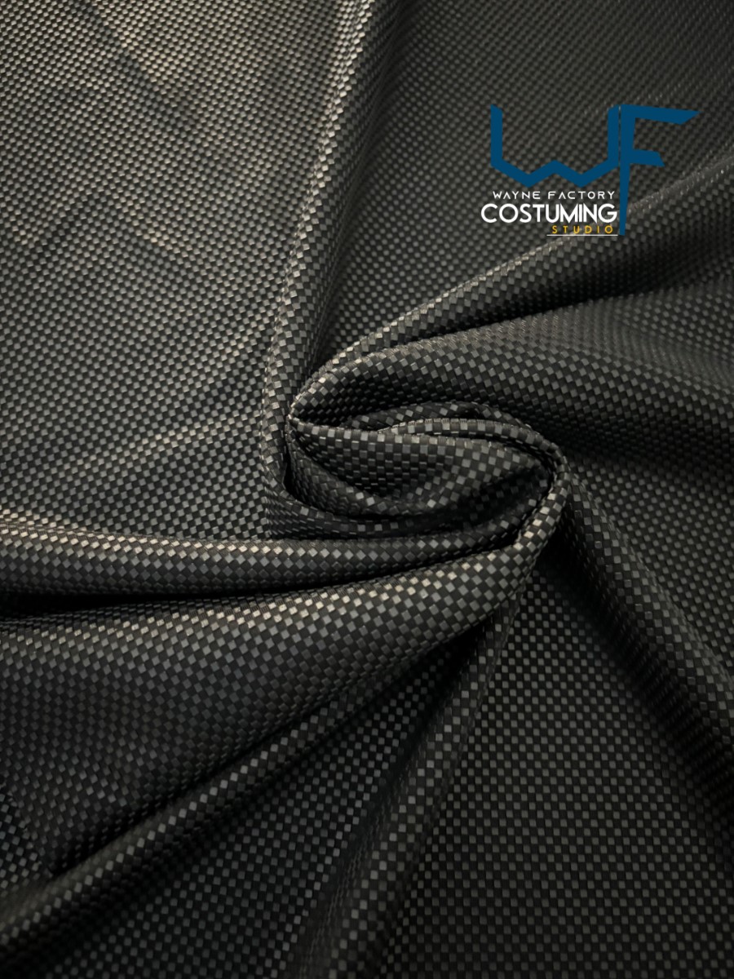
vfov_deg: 67.3
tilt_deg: -72.8
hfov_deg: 53.1
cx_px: 367
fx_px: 735
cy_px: 490
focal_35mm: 26
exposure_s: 1/16
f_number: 1.6
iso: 2000
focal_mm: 5.96
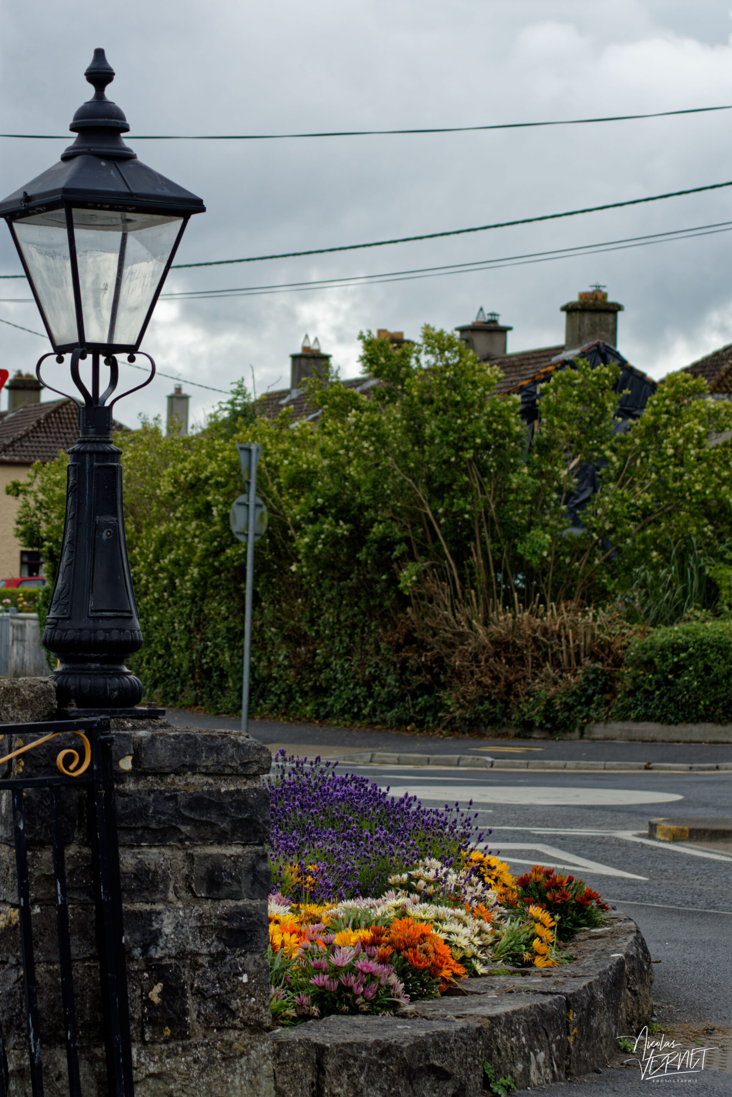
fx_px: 3751
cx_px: 366
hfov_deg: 11.1
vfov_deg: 16.7
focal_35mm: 123
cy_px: 548
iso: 500
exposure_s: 1/1000
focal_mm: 82
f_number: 8
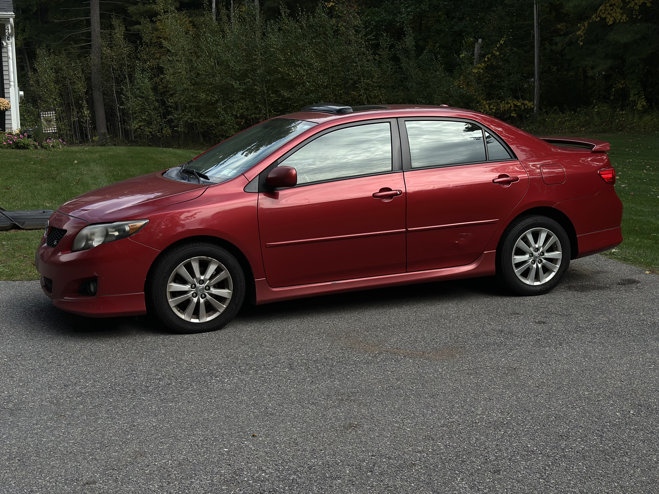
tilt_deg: -7.3
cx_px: 330
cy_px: 247
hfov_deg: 39.7
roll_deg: +0.1
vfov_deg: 30.3
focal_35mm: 48
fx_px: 914
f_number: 1.78
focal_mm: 6.86
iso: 100
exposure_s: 1/3058
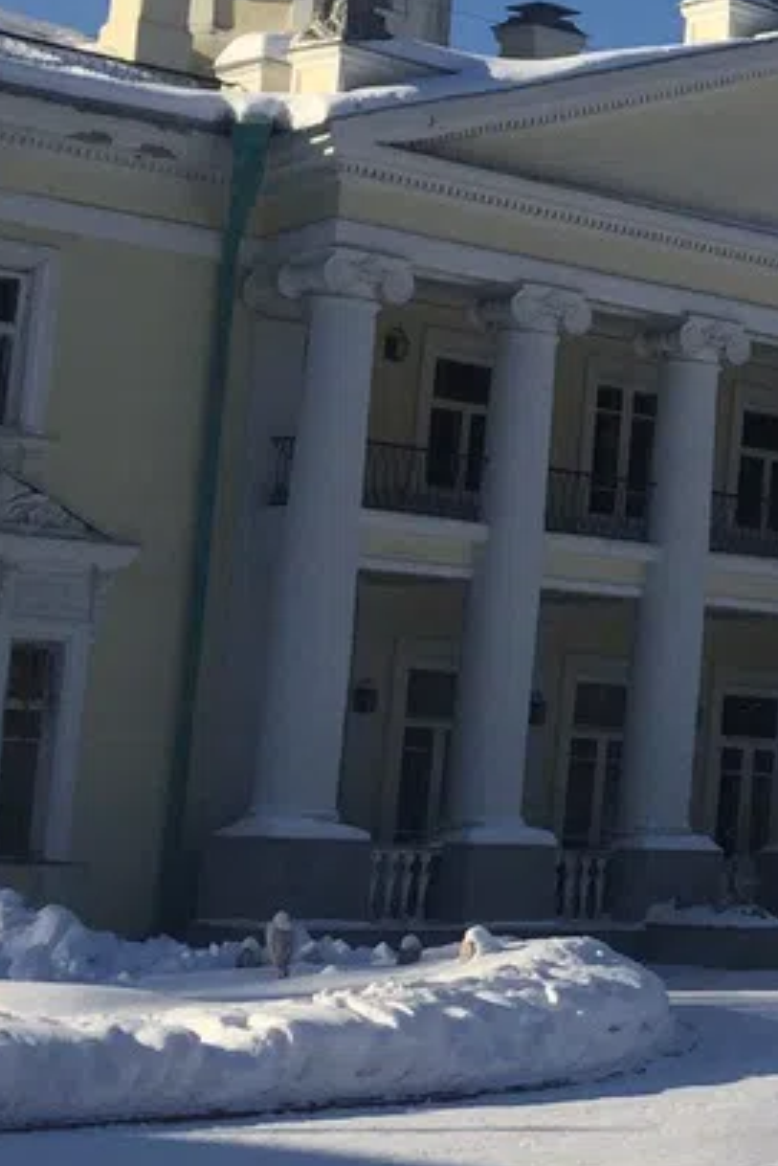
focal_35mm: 95
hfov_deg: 12.8
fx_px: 3077
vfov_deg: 21.4
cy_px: 460
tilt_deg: +6.7
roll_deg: -1.2
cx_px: 1496
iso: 32
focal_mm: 4.15
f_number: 2.2
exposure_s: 1/3597
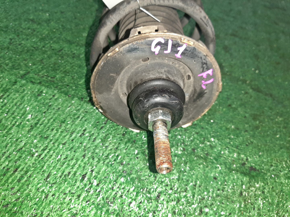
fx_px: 218
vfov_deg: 53.1
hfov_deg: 67.3
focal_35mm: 26
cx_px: 145
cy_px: 108
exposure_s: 1/25
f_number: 1.7
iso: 245
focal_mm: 3.93
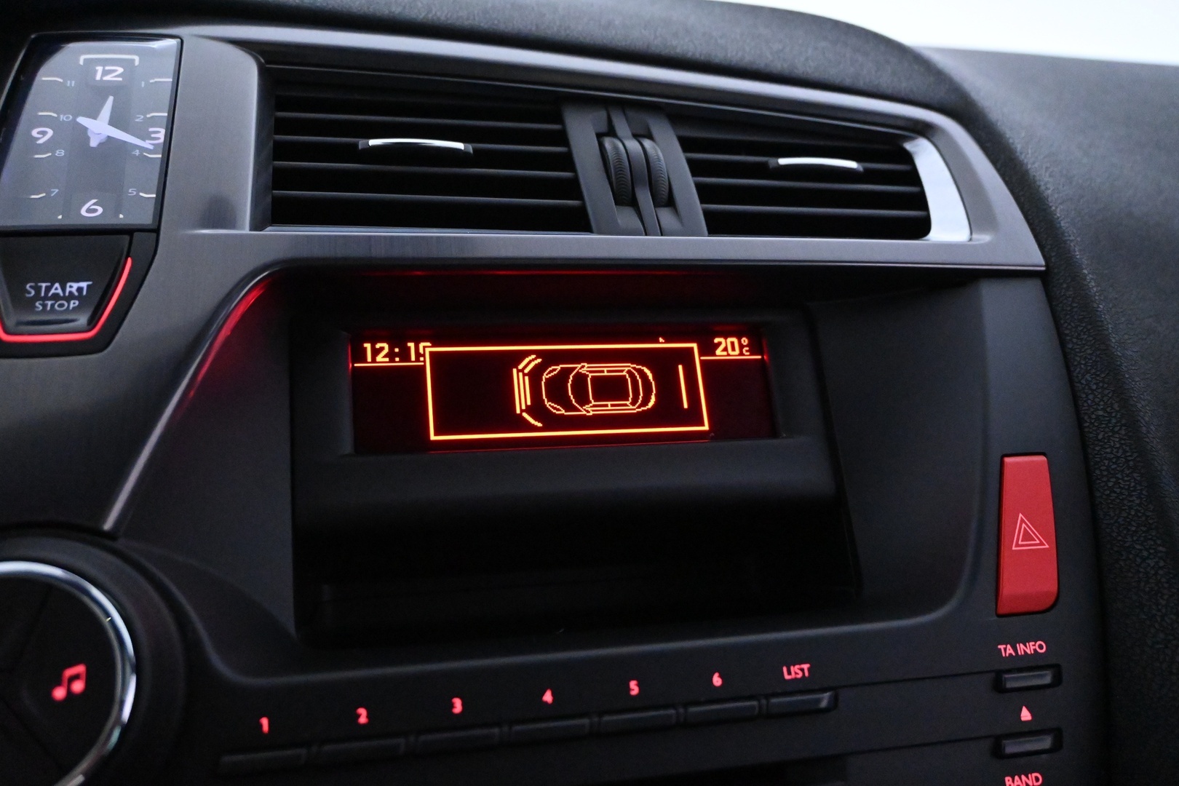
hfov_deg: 59.5
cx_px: 590
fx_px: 1032
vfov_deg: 41.7
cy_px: 393
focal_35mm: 32
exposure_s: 1/160
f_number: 4
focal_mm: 21
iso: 10000
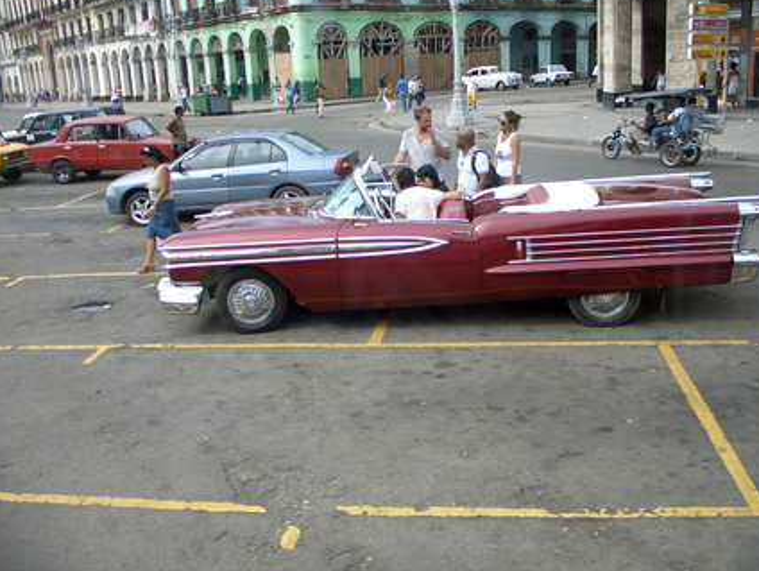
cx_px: 385
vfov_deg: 40.8
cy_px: 276
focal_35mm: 35
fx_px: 768
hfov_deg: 52.6
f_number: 2.8
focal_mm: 7.1
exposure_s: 1/200
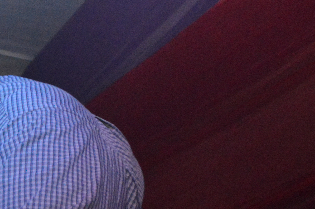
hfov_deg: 21.0
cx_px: -86
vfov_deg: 15.2
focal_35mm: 89
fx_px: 778
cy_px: 185
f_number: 3.5
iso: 3200
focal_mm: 18
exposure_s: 1/60
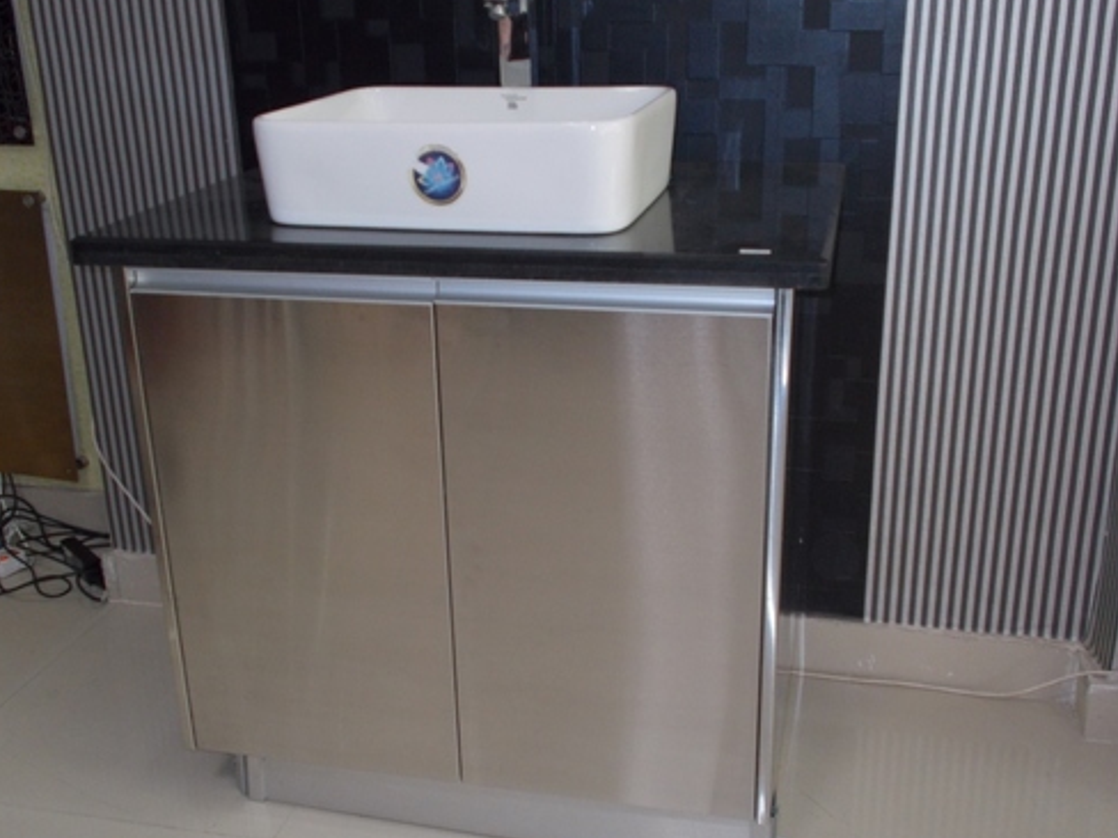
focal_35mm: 40
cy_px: 422
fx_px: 1292
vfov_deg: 36.0
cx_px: 557
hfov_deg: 46.8
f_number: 3.9
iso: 200
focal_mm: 6.9
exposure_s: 1/30
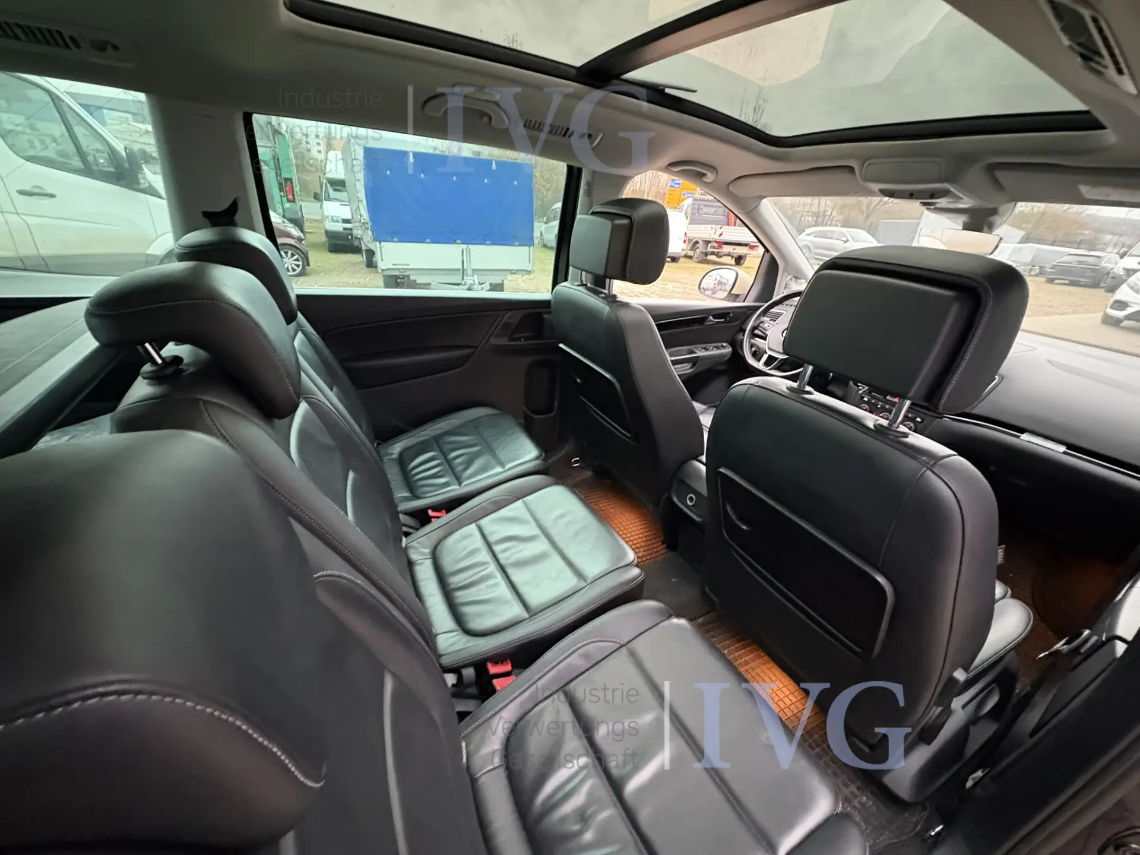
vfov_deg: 85.7
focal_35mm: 14
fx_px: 461
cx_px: 570
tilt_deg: -29.4
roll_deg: -6.2
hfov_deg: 102.1
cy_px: 428
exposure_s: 1/30
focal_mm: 2.22
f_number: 2.2
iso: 1250
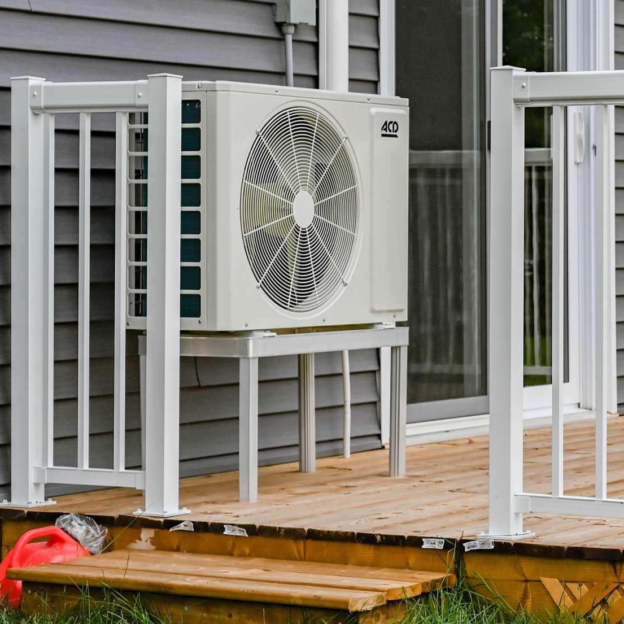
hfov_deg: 14.1
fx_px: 2407
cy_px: 257
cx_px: 834
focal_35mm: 118
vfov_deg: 14.8
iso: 100
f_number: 7.1
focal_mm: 50
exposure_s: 1/400
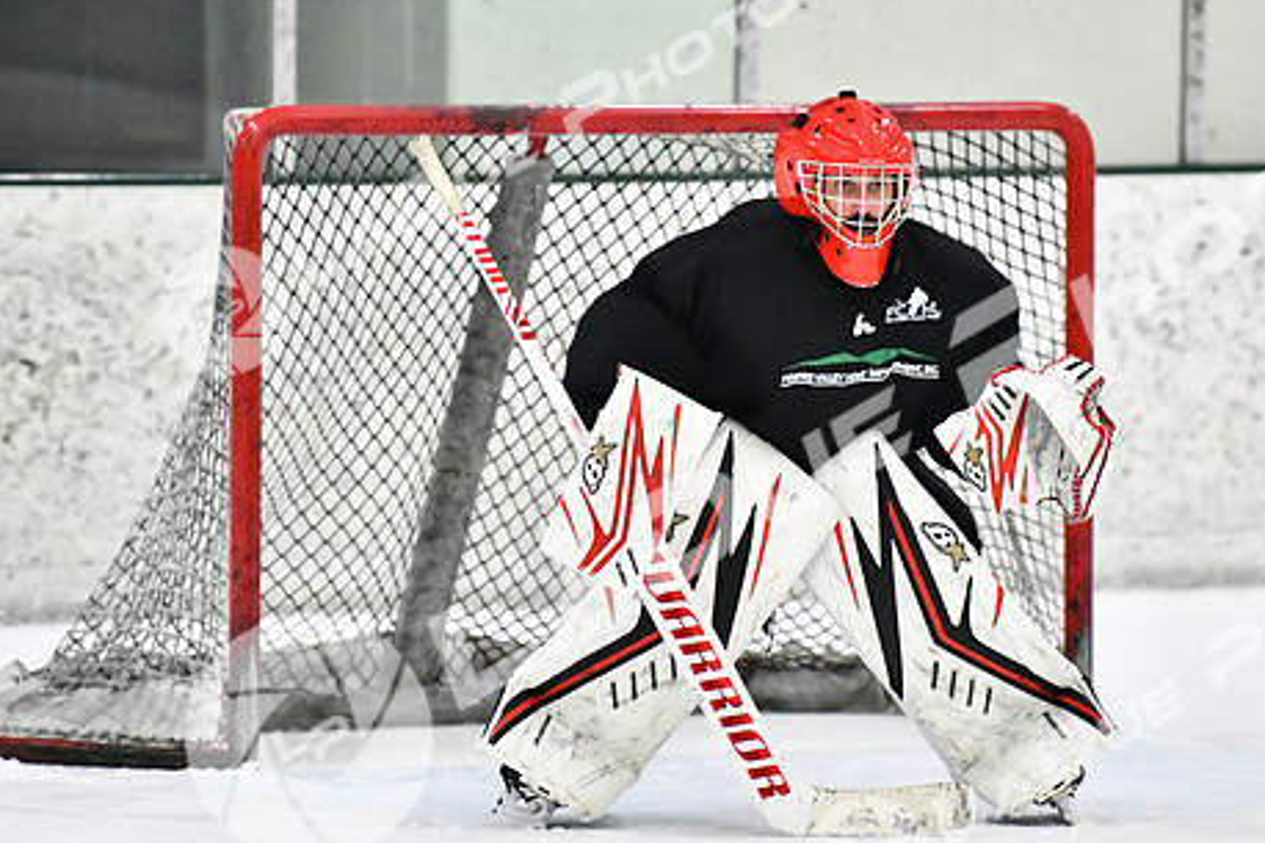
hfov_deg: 5.7
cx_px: 798
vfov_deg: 3.8
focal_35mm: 361
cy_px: 455
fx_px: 12680
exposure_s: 1/1600
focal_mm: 190
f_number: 2.8
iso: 6400
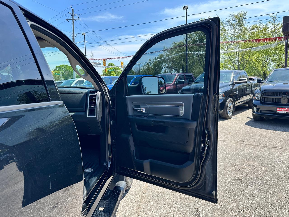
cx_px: 144
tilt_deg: -7.5
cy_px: 108
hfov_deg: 71.6
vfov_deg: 56.8
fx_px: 200
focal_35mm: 24
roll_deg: +0.6
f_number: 1.78
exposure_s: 1/1845
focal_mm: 6.86
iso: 80
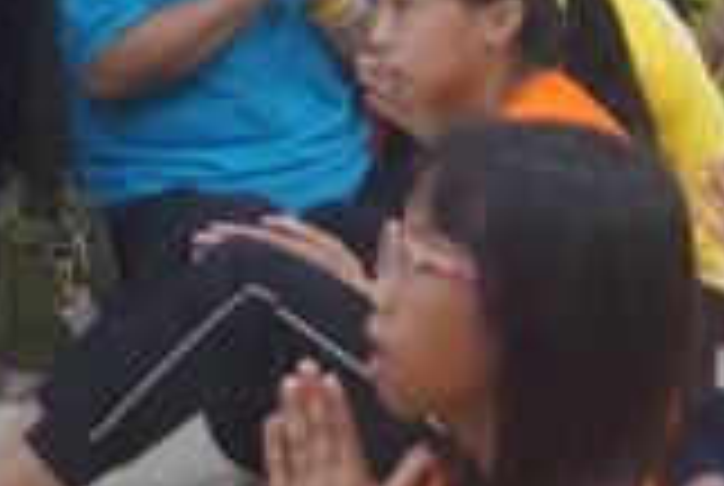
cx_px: 989
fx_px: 4493
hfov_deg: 9.0
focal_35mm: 223
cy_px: -81
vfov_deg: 6.2
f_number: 5.6
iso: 3200
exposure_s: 1/80
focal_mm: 50
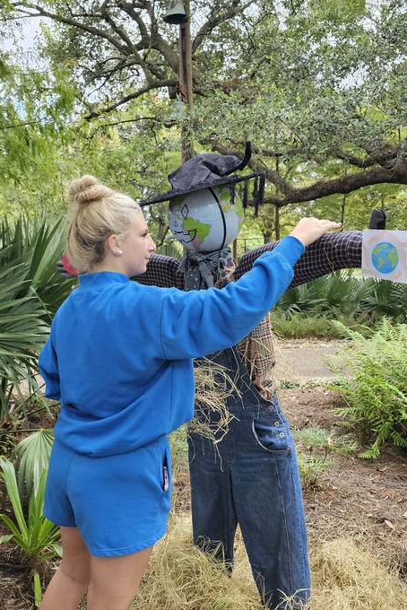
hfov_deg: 36.9
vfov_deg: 53.1
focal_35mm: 36
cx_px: 205
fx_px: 610
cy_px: 300
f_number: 1.7
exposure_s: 1/120
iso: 50
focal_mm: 6.3
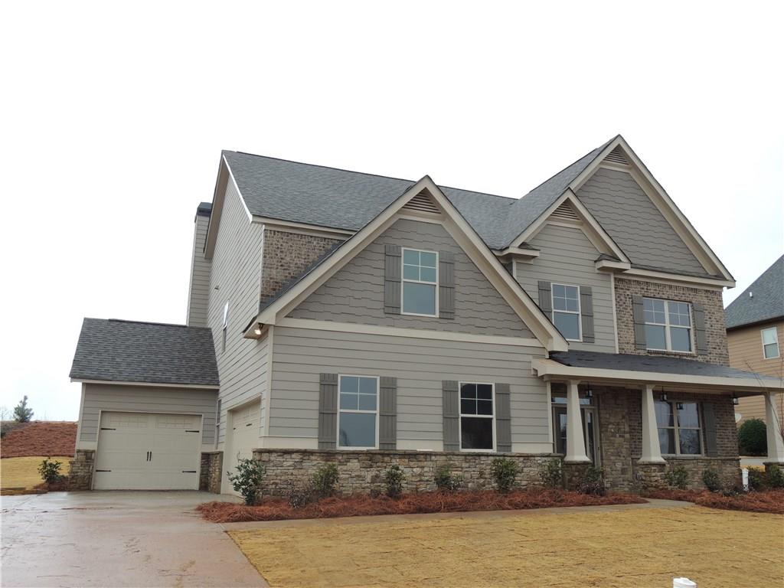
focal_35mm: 30
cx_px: 392
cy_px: 294
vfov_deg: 46.8
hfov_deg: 60.0
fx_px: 679
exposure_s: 1/200
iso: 100
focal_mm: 5.3
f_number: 3.5
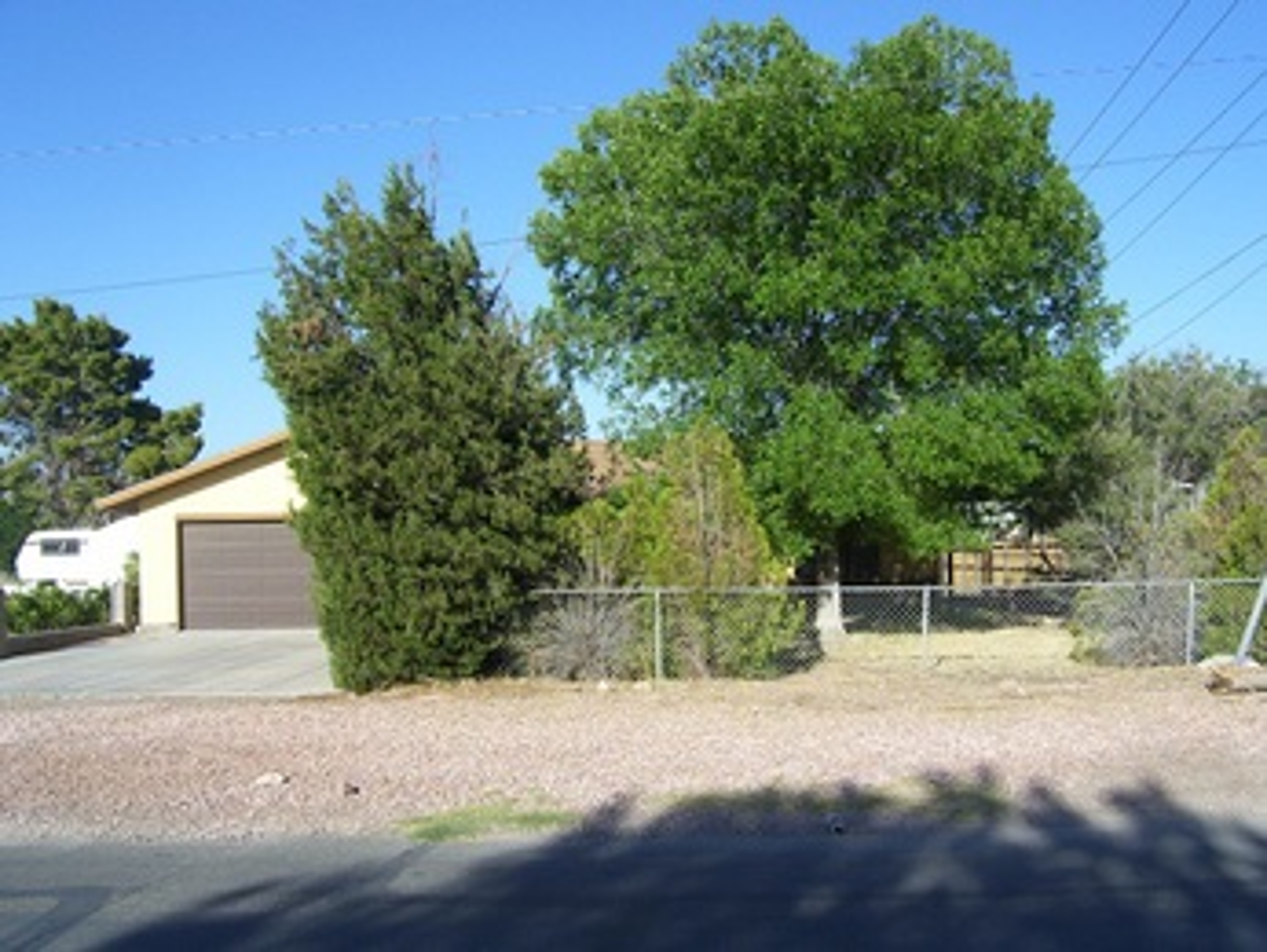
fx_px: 1319
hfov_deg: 51.3
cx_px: 634
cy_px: 476
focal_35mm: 36
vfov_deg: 39.7
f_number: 4.8
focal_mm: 6
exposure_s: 1/500
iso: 80
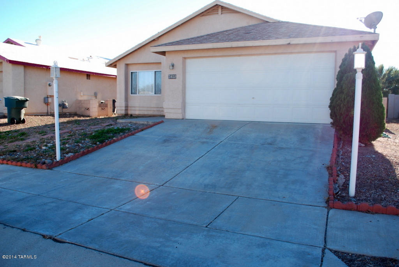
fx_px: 300
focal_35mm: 27
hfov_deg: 67.3
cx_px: 200
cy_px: 134
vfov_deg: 48.0
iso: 100
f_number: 5.6
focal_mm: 18
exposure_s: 1/125
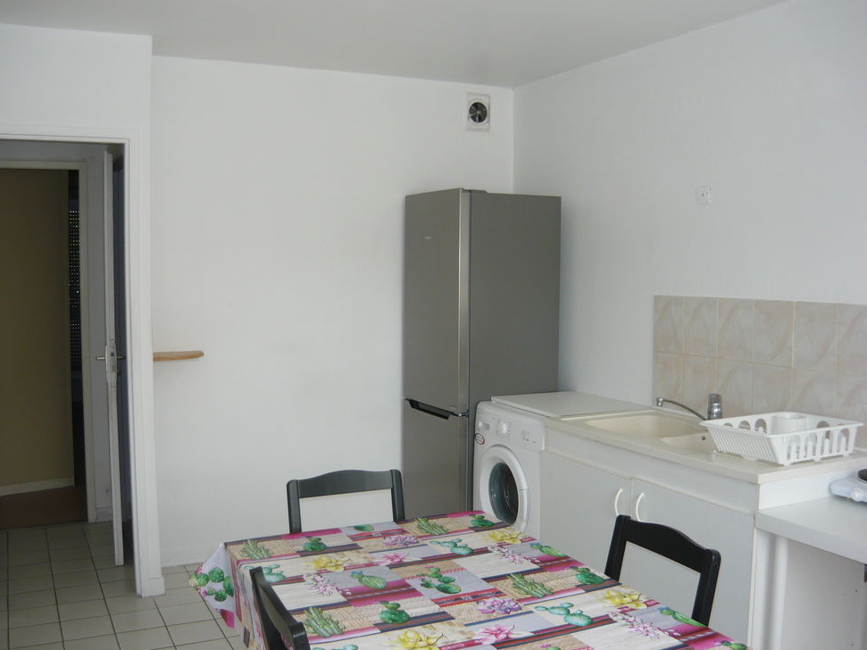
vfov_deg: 41.8
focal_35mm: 34
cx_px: 422
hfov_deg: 54.0
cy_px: 323
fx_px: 851
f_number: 2.8
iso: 100
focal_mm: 5.5
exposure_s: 1/30
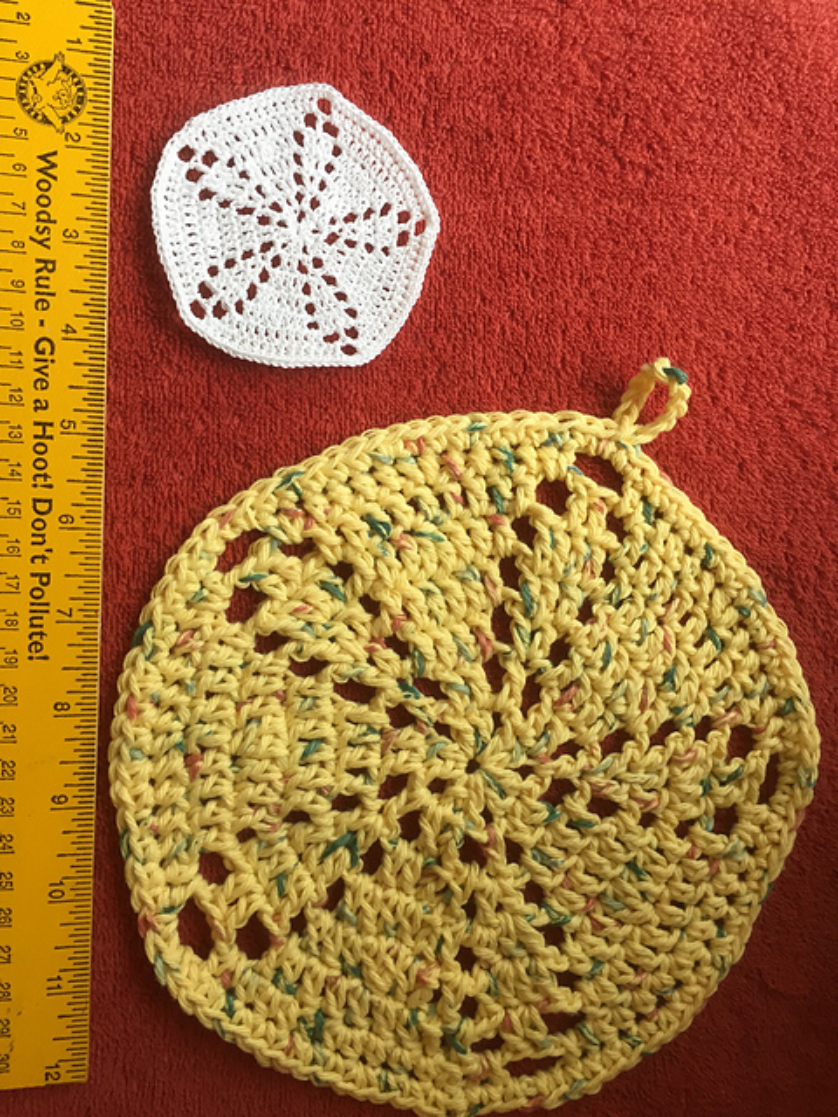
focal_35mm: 29
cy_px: 558
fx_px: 936
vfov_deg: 61.7
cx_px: 419
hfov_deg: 48.2
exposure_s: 1/30
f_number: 2.2
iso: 32
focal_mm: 4.15
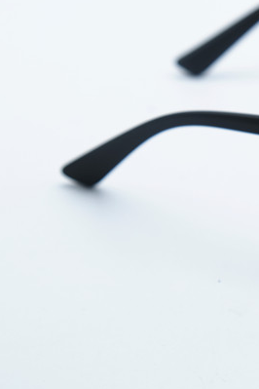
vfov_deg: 13.9
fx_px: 1597
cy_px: 148
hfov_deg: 9.1
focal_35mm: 148
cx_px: 368
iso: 160
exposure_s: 1/220
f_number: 5.6
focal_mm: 39
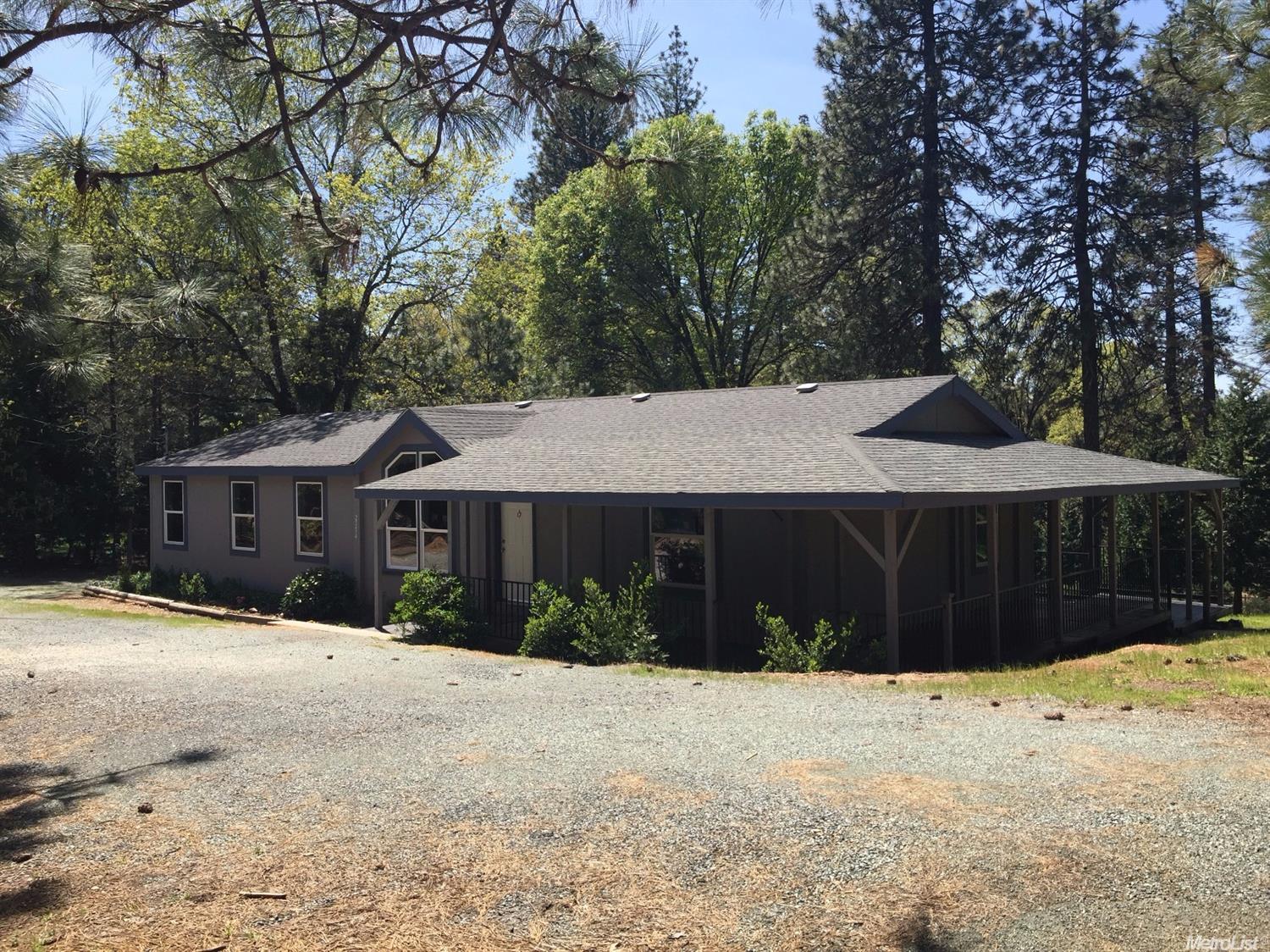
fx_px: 1064
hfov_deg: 61.7
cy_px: 476
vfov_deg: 48.2
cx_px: 635
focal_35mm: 29
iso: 32
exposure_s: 1/989
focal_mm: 4.15
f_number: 2.2
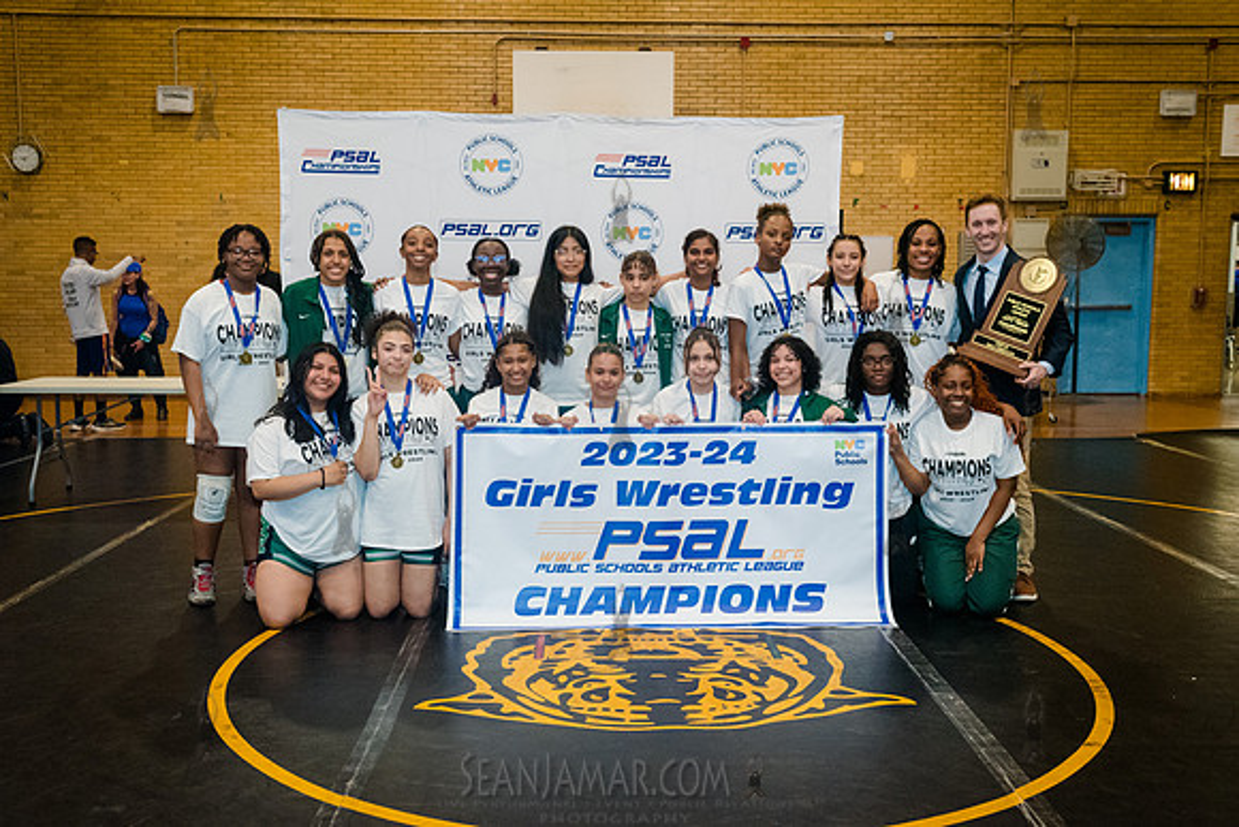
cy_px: 414
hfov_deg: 53.9
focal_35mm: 35
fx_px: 1218
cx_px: 620
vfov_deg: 37.5
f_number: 5.6
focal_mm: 35
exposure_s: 1/200
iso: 8000
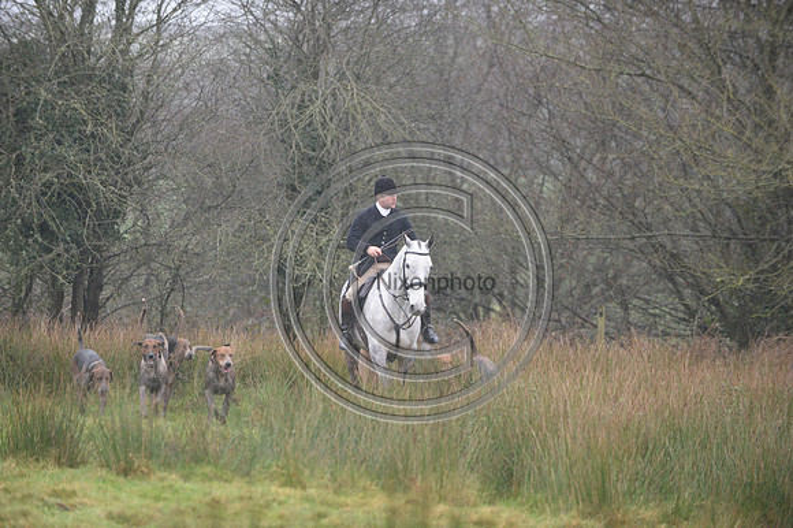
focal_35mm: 200
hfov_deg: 10.3
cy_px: 264
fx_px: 4403
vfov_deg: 6.9
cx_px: 396
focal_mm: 200
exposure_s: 1/800
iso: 1600
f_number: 2.8
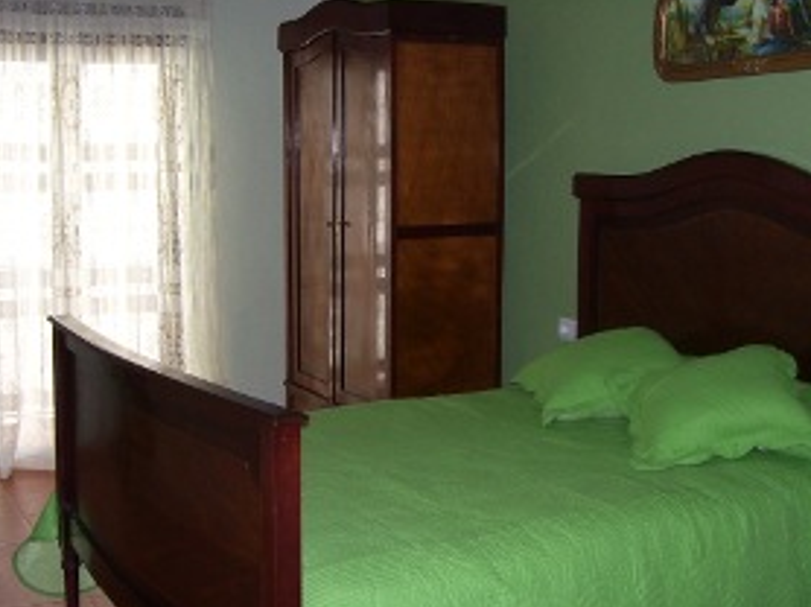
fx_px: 1147
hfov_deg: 38.9
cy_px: 231
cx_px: 417
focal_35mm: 49
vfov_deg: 29.5
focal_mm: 5.6
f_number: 2.7
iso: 80
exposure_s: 1/60
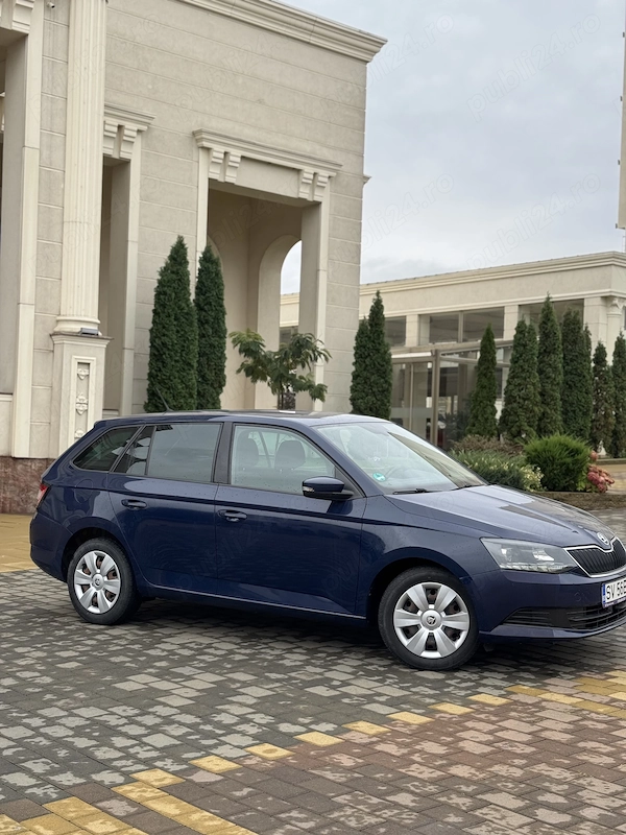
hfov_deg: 30.3
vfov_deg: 39.7
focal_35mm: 48
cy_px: 418
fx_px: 1157
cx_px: 313
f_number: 1.78
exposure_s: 1/731
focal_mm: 6.76
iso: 64
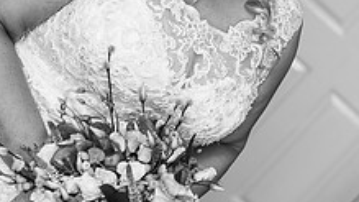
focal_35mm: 113
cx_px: 192
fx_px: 1075
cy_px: 71
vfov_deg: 10.7
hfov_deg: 19.0
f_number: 2.5
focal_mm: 35
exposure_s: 1/125
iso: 200
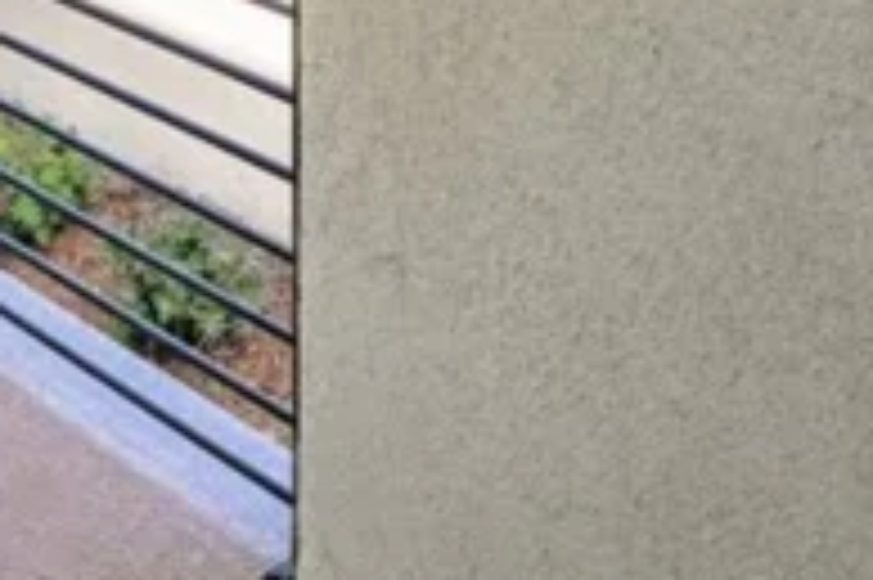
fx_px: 1596
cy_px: -620
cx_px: 209
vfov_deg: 15.7
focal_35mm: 66
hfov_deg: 30.1
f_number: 8
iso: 125
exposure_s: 1/125
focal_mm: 15.2
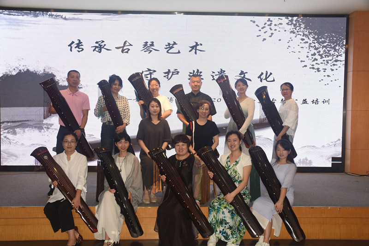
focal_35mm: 32
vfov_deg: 41.1
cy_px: 123
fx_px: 328
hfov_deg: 58.7
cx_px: 184
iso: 800
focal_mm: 32
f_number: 8
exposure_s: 1/60
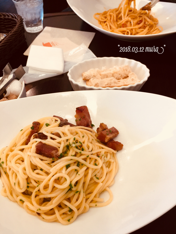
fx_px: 197
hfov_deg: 48.2
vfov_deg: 61.7
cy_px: 117
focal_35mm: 29
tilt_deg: -48.1
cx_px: 88
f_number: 2.2
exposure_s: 1/33
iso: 80
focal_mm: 4.15
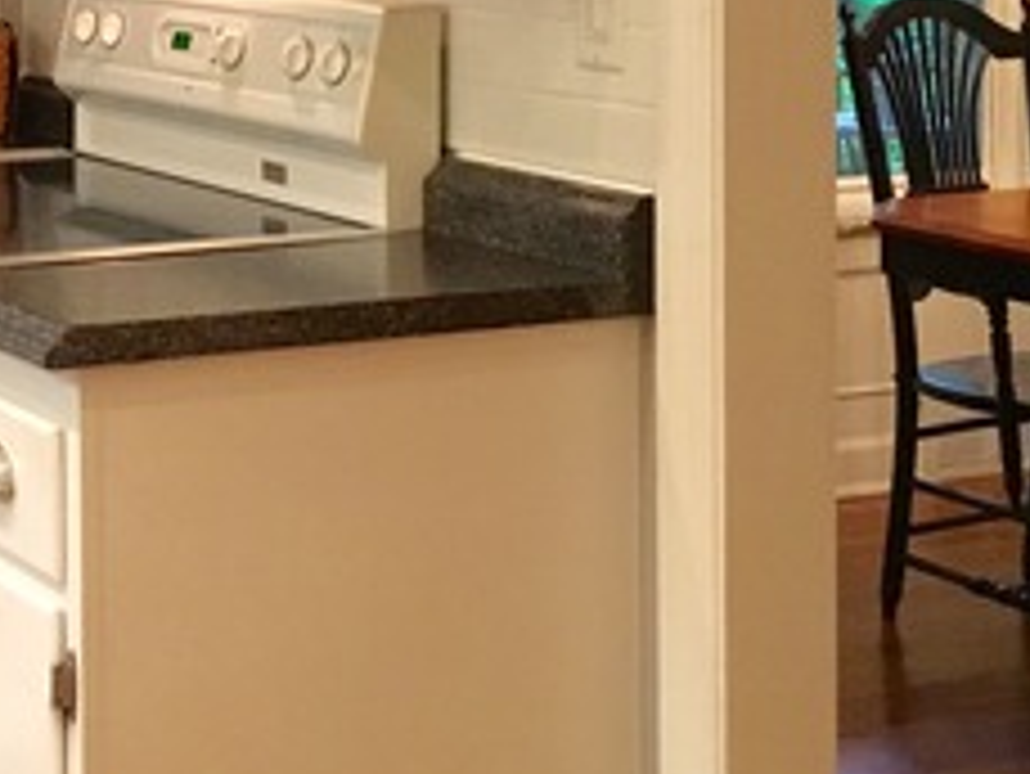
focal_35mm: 81
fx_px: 2411
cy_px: -22
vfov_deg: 17.7
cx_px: -90
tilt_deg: -0.9
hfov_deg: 22.8
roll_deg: +1.1
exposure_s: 1/30
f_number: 2.2
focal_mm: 4.15
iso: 200
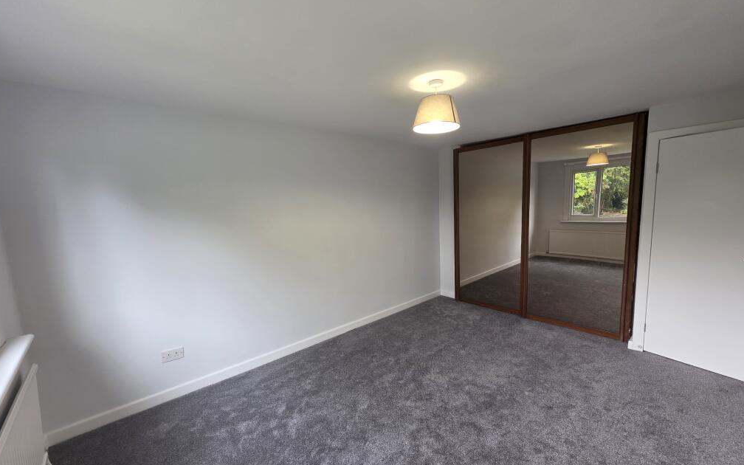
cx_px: 368
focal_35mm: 14
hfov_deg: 105.3
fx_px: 284
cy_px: 244
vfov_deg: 78.6
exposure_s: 1/50
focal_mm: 2.2
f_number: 1.9
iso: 160
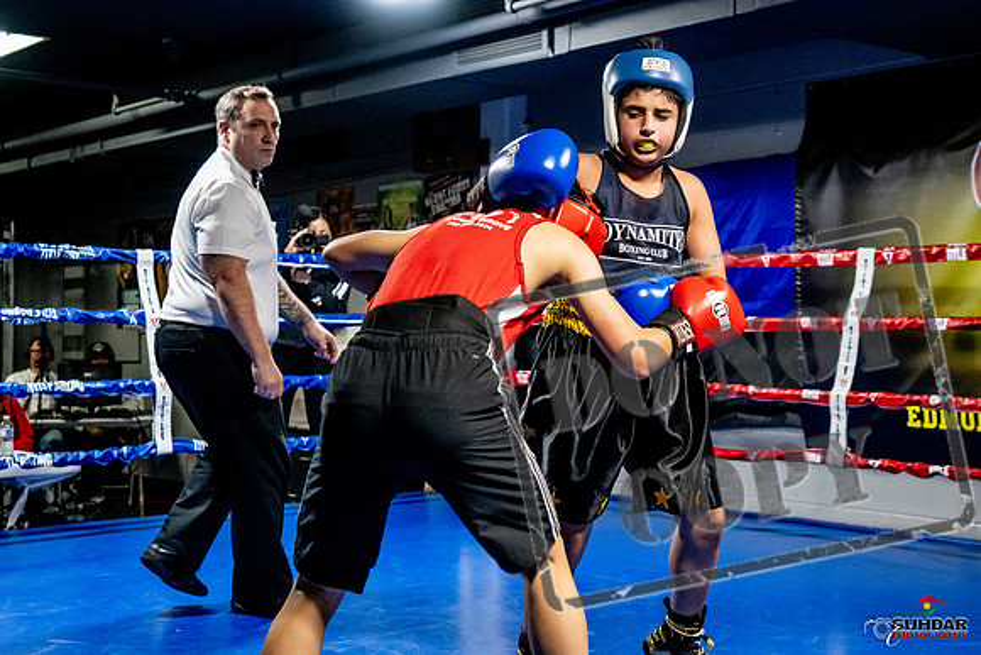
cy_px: 328
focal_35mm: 52
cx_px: 490
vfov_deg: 26.0
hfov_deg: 38.2
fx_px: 1417
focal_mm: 35
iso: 5000
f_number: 2.8
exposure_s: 1/800
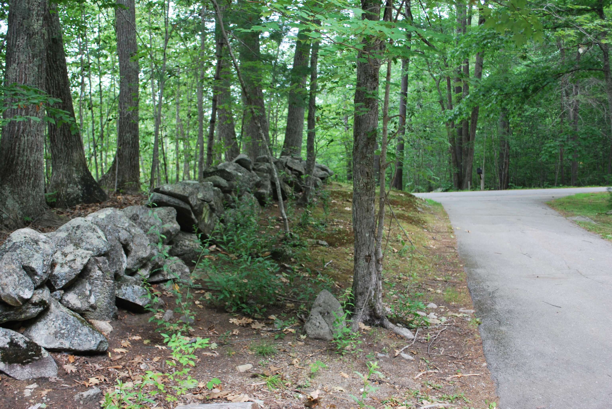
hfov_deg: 57.2
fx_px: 562
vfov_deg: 40.1
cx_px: 306
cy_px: 204
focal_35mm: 33
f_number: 4
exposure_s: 1/60
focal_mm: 22
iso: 200
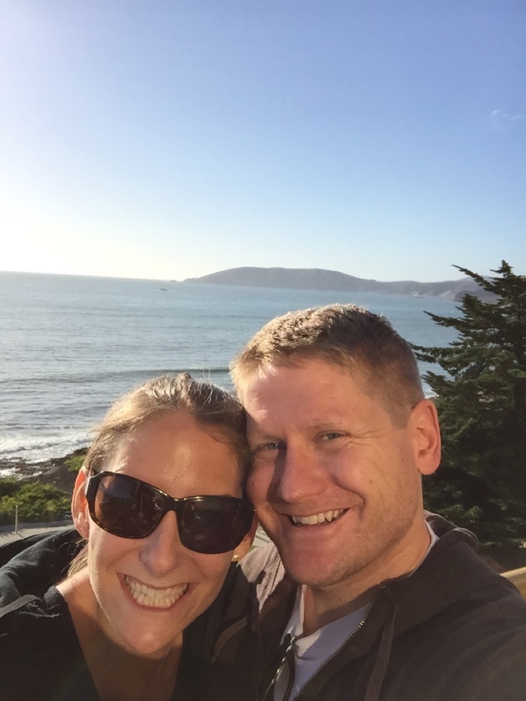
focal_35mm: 31
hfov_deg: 45.4
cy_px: 350
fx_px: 628
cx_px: 263
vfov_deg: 58.4
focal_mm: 2.65
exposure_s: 1/1218
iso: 32
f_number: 2.2
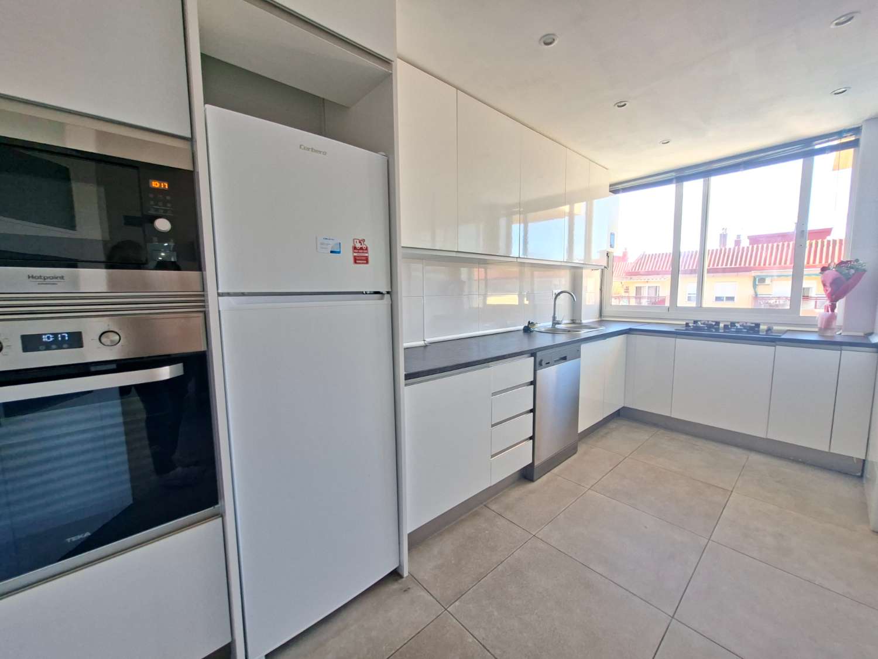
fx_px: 330
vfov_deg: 89.9
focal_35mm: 13
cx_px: 439
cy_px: 330
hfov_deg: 106.2
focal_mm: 1.74
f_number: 2.2
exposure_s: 1/40
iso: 50
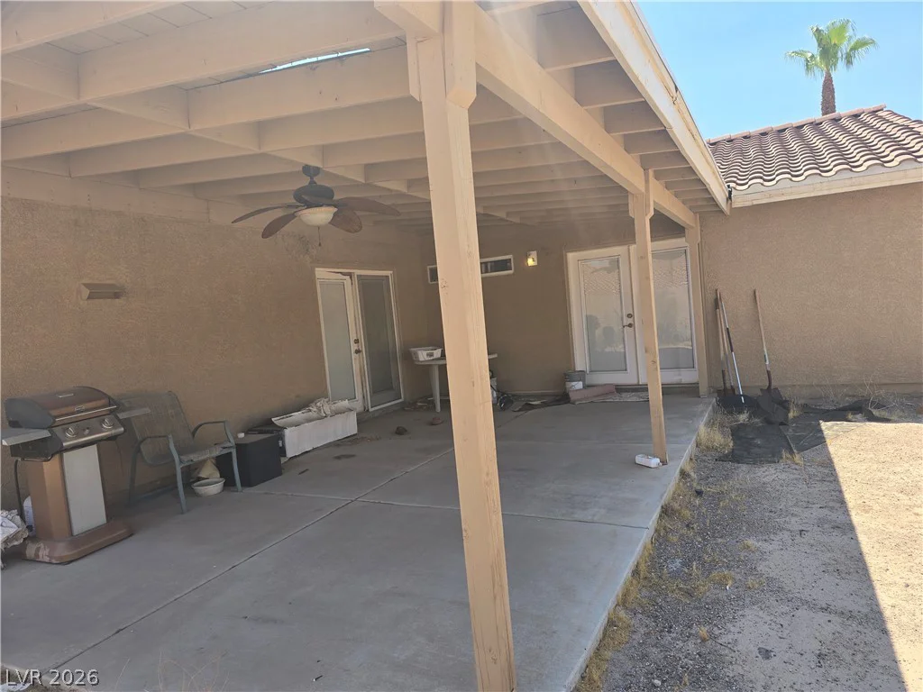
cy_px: 346
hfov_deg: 73.9
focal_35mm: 23
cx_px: 462
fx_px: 613
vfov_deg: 58.9
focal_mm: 6.3
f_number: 1.7
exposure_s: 1/490
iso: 12
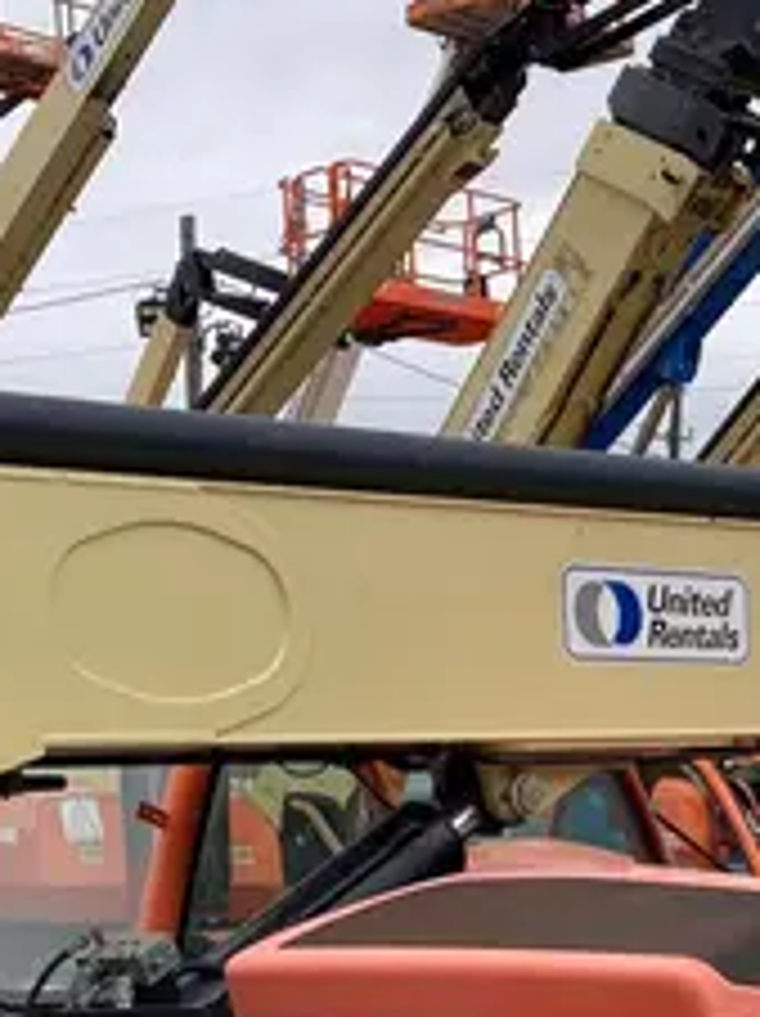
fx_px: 2669
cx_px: 531
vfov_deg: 20.4
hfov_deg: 16.2
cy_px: 1163
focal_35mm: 91
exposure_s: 1/1215
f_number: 1.8
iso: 20
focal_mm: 3.99
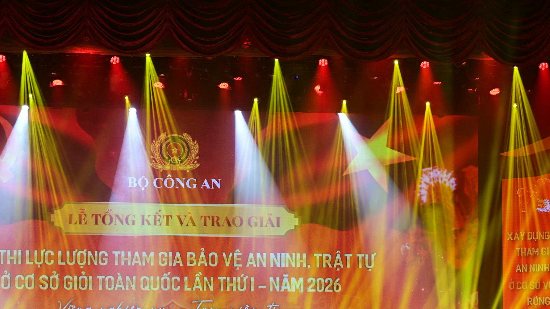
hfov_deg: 26.4
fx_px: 1167
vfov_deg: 14.8
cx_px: 197
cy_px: 308
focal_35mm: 80
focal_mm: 45
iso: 640
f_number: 4
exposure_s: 1/200
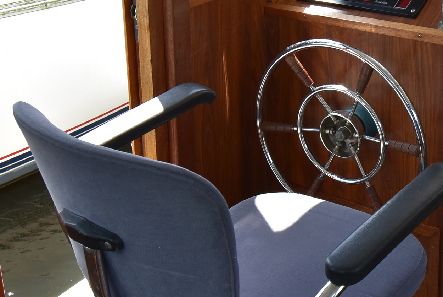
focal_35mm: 60
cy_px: 89
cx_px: 403
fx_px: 739
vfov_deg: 22.5
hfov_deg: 31.7
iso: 400
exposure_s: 1/100
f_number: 9
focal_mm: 20
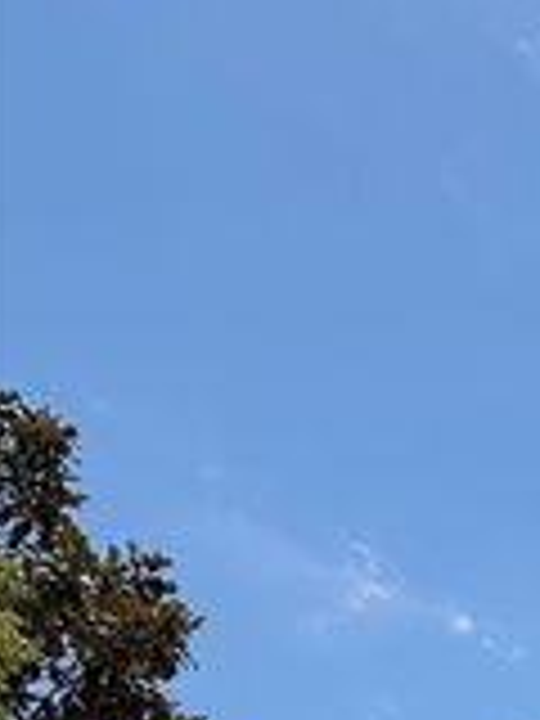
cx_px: 1098
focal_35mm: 100
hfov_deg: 12.8
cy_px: 1415
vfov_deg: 15.7
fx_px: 2080
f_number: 1.78
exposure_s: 1/6173
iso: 80
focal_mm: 6.76
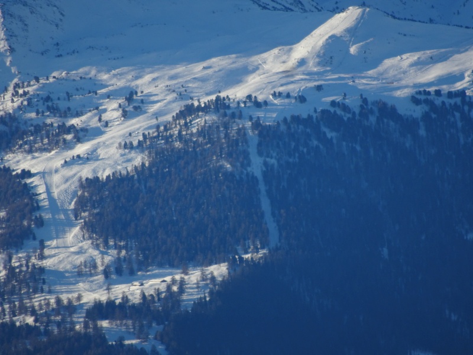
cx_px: 236
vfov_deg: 2.1
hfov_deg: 2.8
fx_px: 9838
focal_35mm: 720
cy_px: 178
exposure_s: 1/320
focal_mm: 123
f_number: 6.4
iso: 80
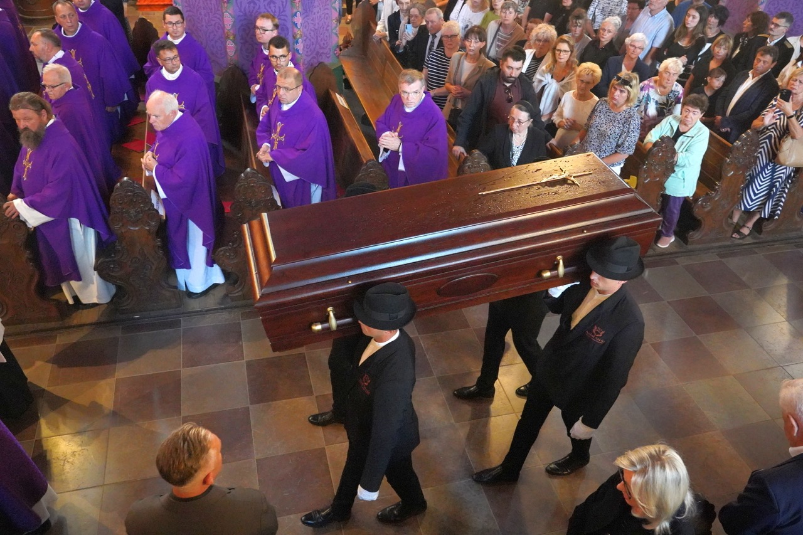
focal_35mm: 29
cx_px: 402
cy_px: 268
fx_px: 647
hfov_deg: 63.7
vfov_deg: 45.0
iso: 12800
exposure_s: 1/100
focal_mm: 29
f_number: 5
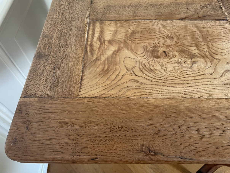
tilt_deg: -58.1
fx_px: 173
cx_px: 115
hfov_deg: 67.3
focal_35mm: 26
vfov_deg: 53.1
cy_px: 86
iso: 500
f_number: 1.6
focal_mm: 4.2
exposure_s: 1/60
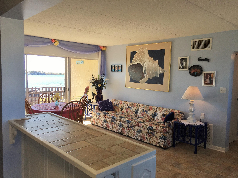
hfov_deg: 61.7
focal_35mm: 29
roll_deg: -2.2
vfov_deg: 48.2
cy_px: 89
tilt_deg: -4.6
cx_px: 119
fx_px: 199
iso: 32
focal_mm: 4.15
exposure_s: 1/353
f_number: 2.2
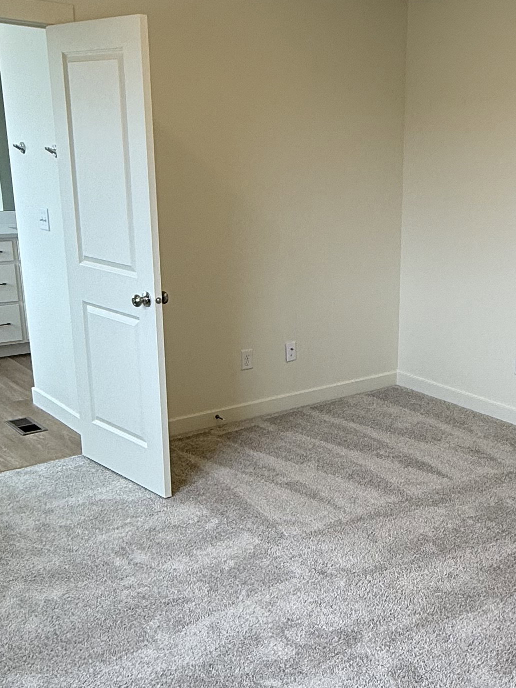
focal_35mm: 41
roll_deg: -2.5
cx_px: 420
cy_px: 403
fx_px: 815
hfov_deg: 34.0
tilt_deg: -17.3
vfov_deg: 45.6
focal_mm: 2.22
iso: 50
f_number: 2.2
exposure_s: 1/120
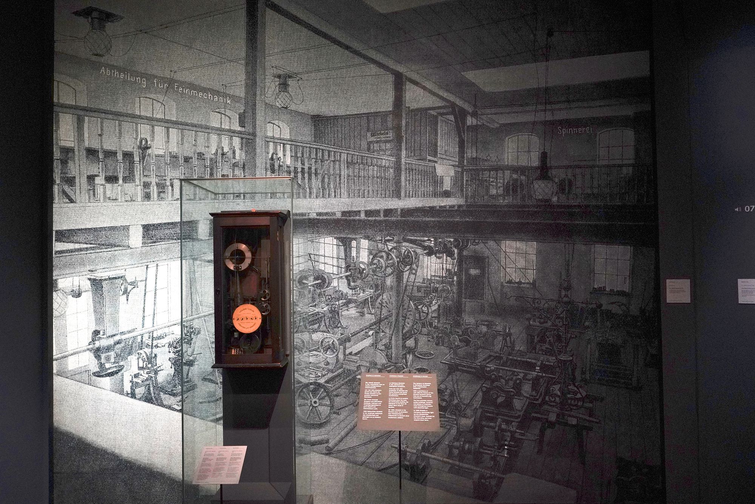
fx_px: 503
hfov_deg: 73.7
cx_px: 378
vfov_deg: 53.1
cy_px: 252
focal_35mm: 24
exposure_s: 1/80
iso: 3200
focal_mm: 24
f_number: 2.8
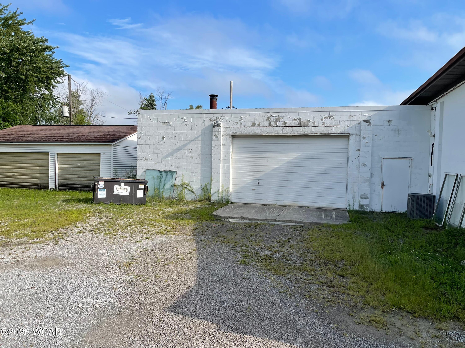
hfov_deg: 69.4
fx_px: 336
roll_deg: -1.0
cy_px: 174
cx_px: 232
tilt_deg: -1.9
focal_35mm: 25
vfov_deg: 54.9
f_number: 1.6
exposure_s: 1/3257
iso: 32
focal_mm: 5.1
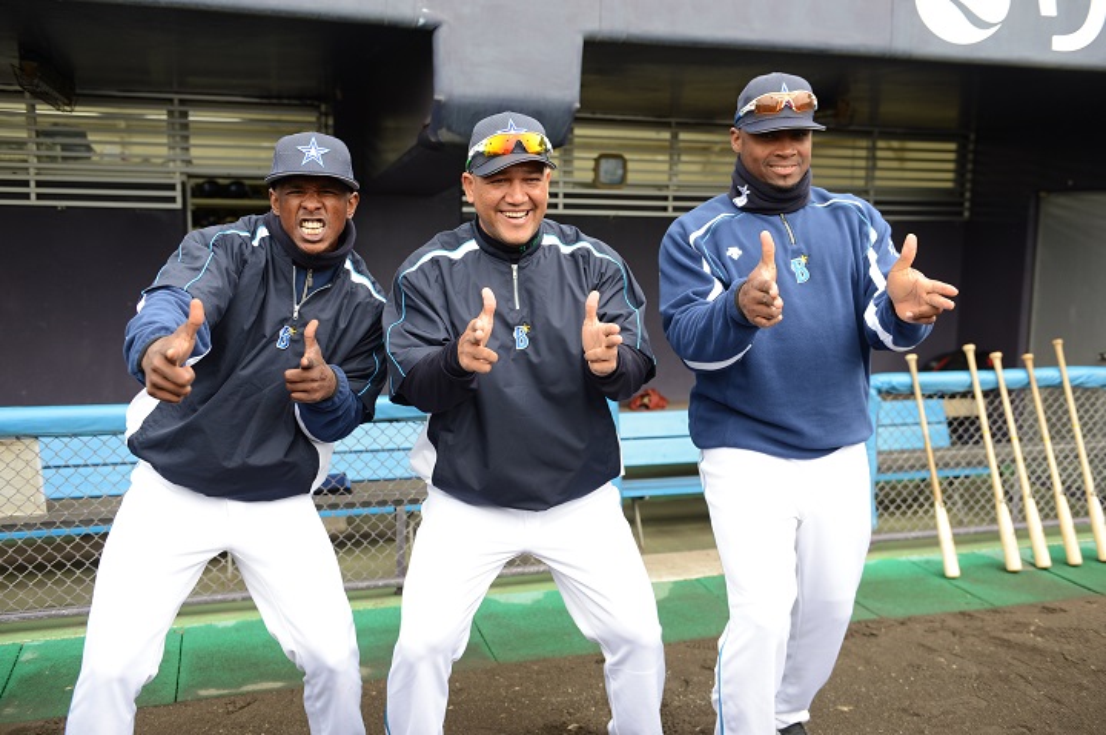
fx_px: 1074
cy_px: 368
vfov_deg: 37.8
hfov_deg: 54.5
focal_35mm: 35
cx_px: 553
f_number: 3.5
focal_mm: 35
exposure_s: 1/500
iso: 640
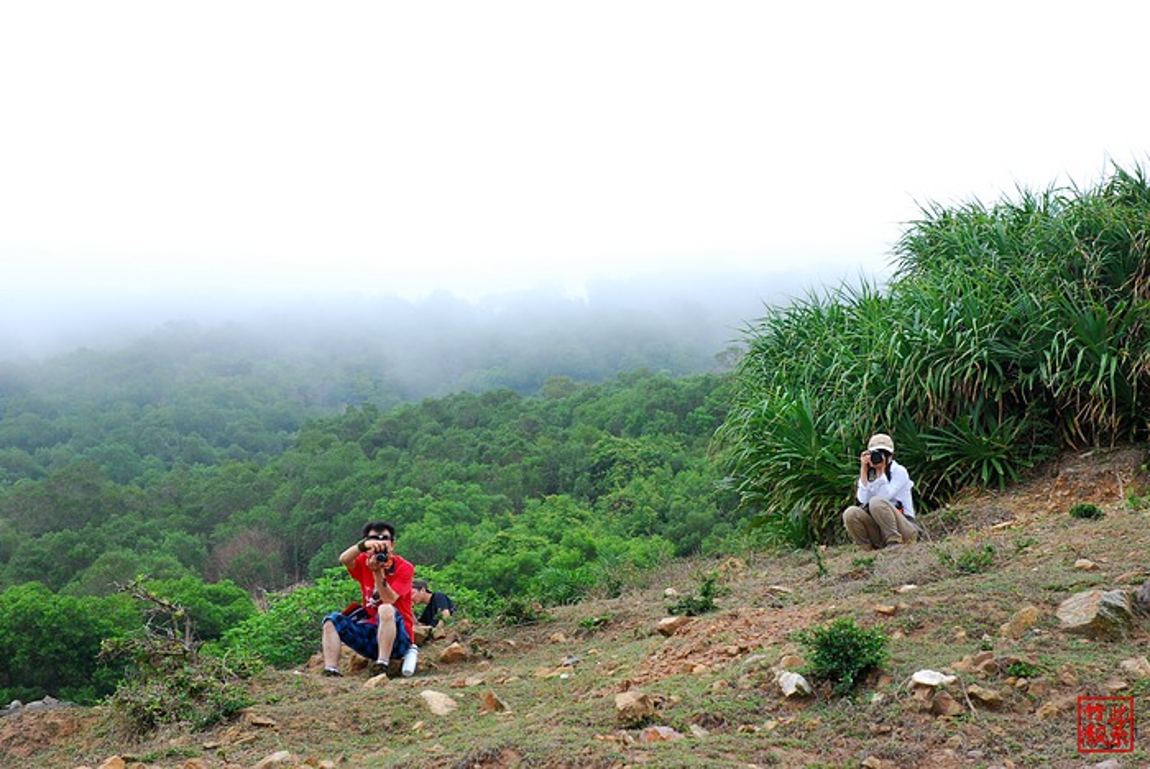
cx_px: 575
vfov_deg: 18.2
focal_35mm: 75
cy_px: 384
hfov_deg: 27.0
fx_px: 2398
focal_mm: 50
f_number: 8
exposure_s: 1/50
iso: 200
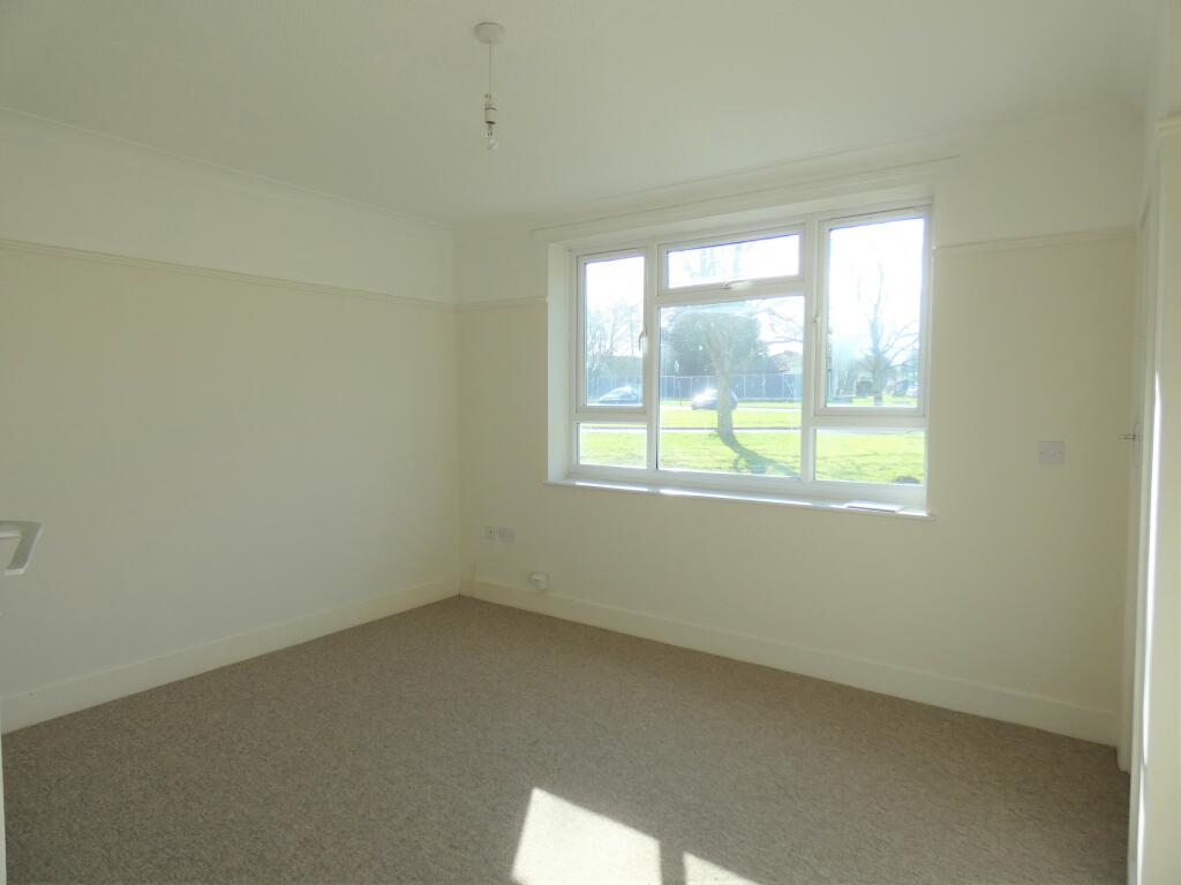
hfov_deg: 81.7
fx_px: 682
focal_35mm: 20
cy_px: 442
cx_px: 590
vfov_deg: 66.0
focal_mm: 3.6
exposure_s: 1/320
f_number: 2.8
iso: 80
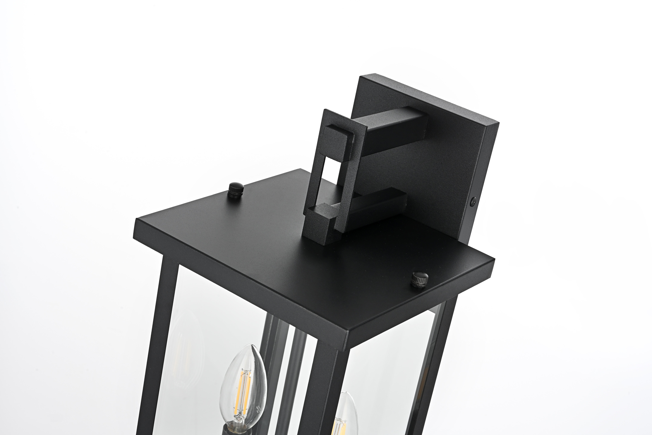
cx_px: 326
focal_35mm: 65
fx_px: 1177
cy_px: 218
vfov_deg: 20.9
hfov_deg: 31.0
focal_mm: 65
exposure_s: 1/100
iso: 125
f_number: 20
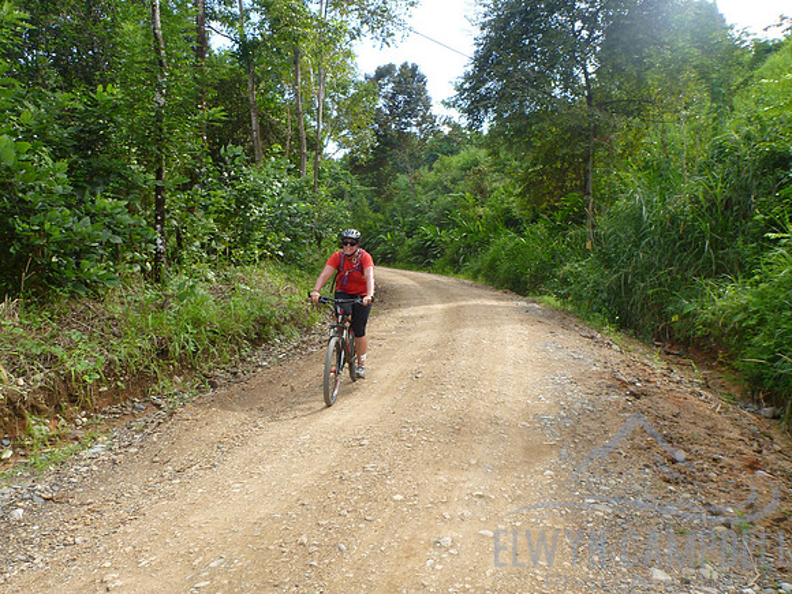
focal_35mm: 28
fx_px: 641
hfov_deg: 63.4
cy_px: 297
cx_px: 396
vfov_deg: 49.7
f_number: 3.3
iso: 100
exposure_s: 1/160
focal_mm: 4.9
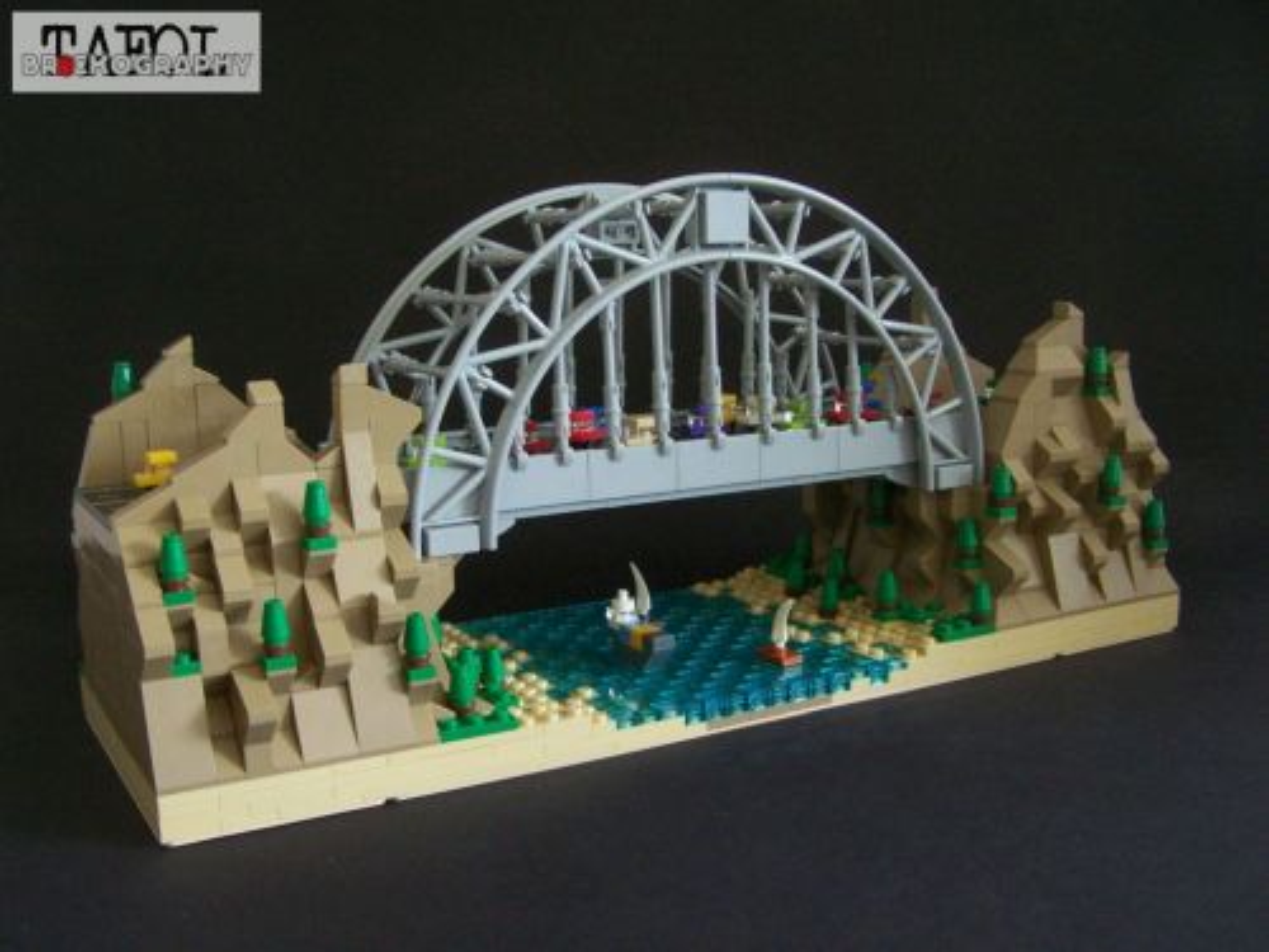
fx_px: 1393
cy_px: 476
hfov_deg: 49.0
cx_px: 634
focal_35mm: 38
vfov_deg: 37.7
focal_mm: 6.3
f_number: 3.2
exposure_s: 1/1.43
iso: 200
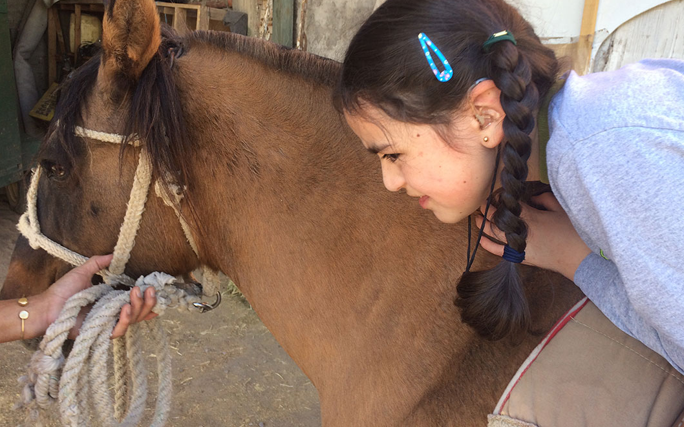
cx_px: 344
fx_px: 578
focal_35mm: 31
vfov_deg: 40.6
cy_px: 210
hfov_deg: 61.2
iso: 32
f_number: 2.2
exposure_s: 1/100
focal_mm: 4.15
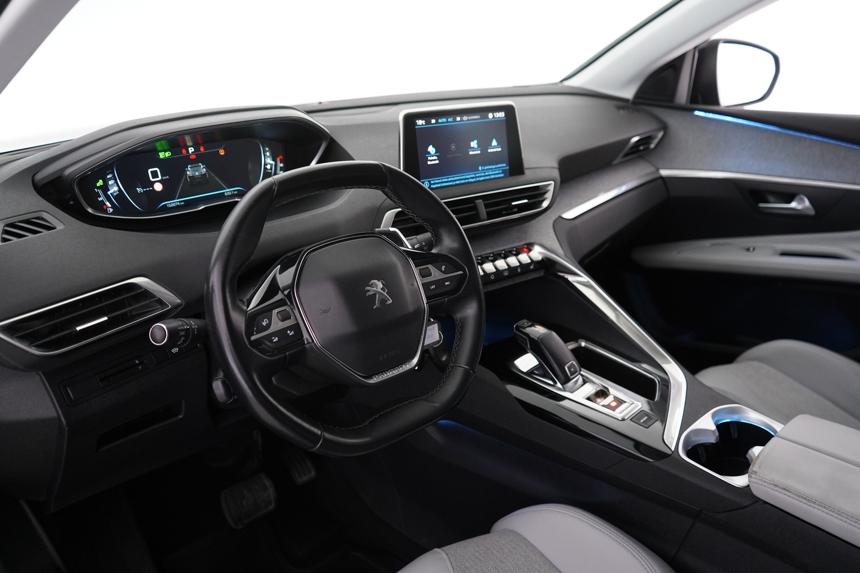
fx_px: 669
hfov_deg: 65.5
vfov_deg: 46.4
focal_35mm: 28
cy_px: 286
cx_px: 430
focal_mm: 28
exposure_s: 1/40
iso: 3200
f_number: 3.5
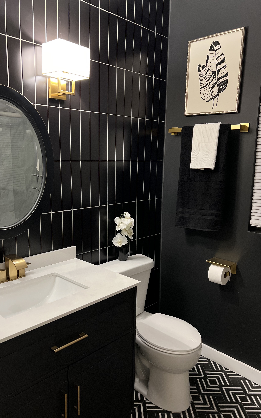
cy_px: 208
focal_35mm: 28
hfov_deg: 44.5
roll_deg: +0.0
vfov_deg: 66.5
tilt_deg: -7.8
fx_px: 319
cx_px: 116
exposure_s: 1/40
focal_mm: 5.7
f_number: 1.5
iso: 500
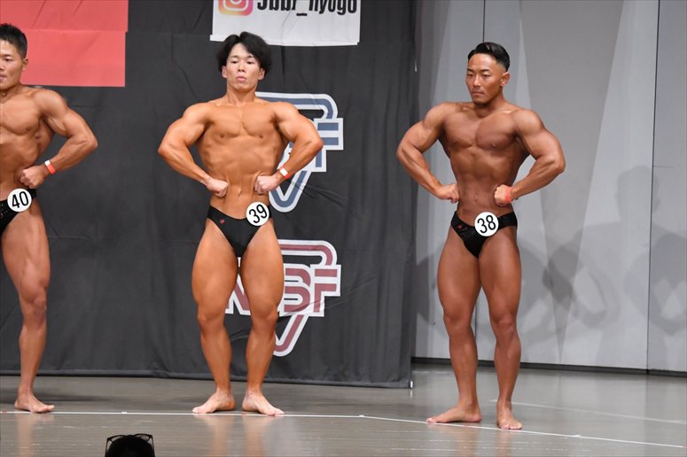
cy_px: 228
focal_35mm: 225
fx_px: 4292
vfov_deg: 6.1
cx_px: 344
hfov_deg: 9.2
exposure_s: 1/400
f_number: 5.6
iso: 6400
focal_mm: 150
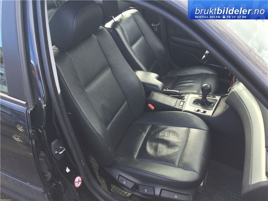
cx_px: 134
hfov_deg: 61.7
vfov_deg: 48.2
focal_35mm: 29
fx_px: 225
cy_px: 100
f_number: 2.2
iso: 40
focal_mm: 4.15
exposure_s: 1/100
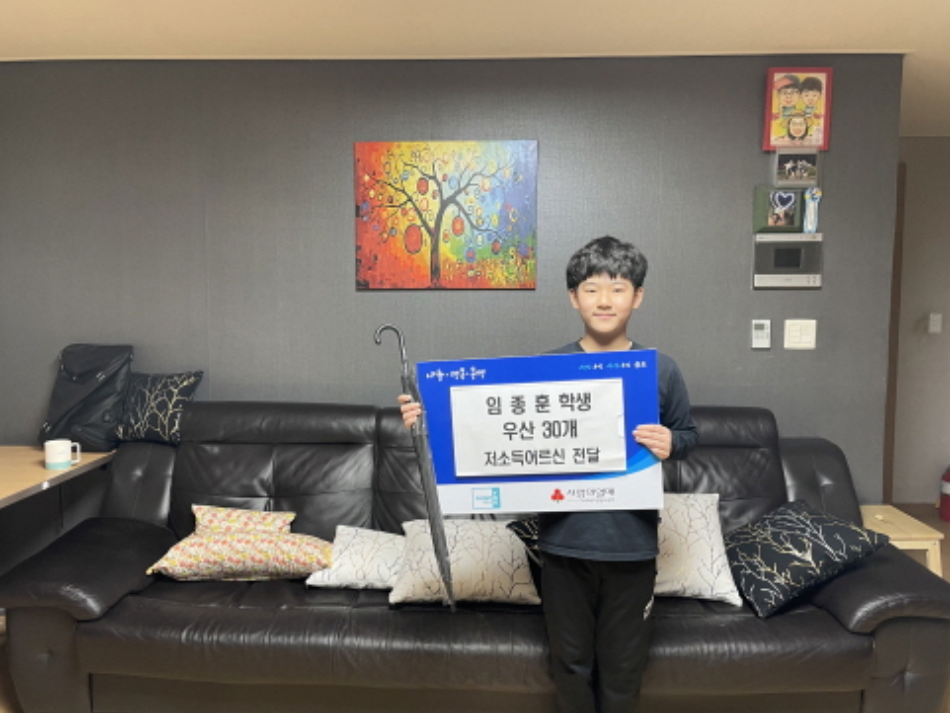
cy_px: 366
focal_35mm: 27
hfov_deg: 65.3
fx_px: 741
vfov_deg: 51.4
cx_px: 468
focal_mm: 4.2
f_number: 1.6
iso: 100
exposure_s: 1/60
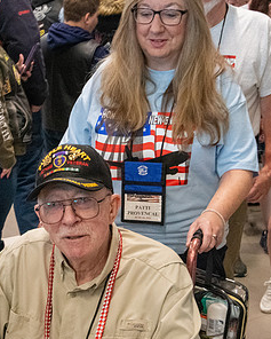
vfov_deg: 25.5
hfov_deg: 20.6
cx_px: 92
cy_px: 235
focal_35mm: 74
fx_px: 742
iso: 8000
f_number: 7.1
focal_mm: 30
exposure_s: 1/100
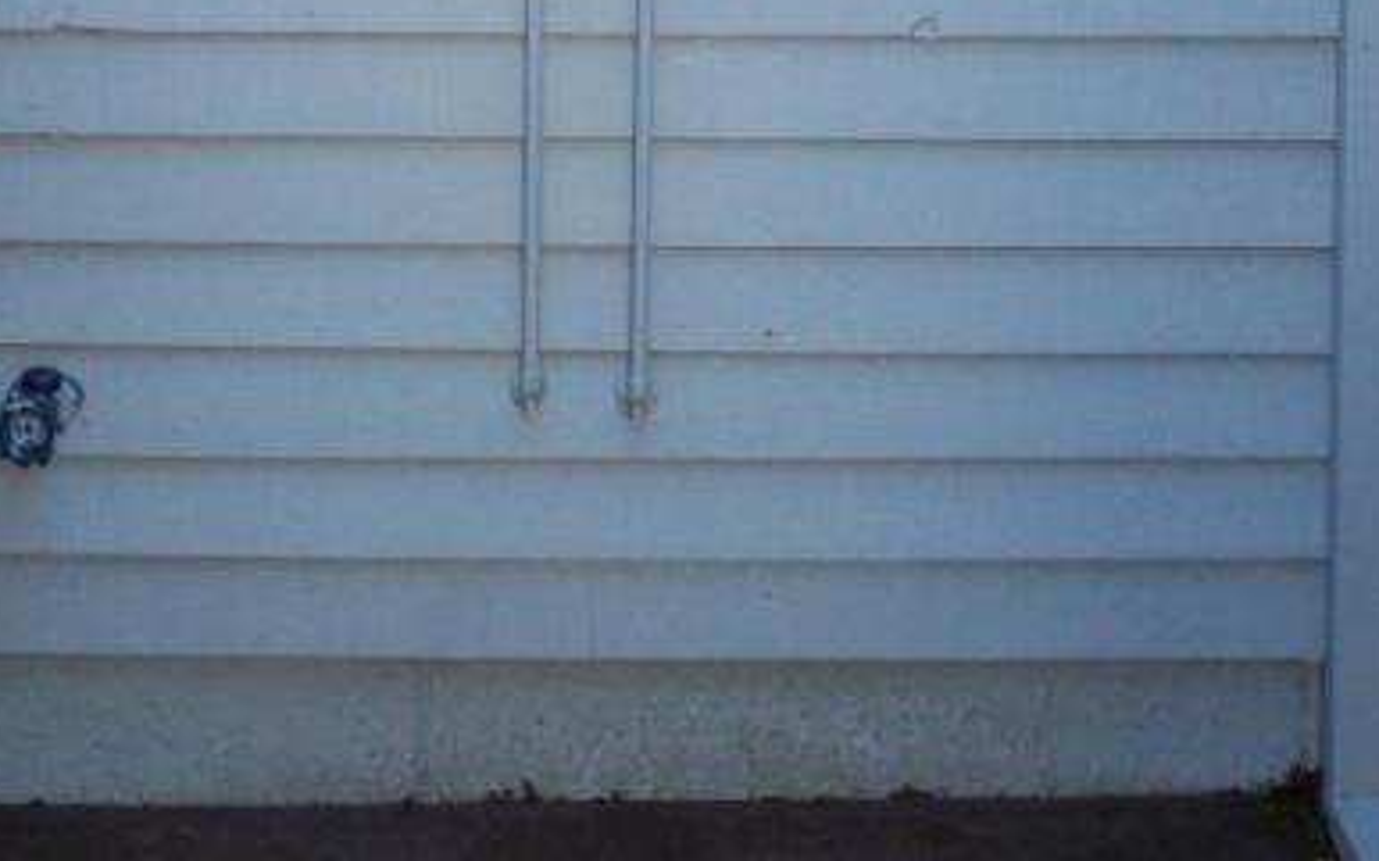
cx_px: 602
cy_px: -506
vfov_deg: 16.0
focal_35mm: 73
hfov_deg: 28.2
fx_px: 2743
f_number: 6.3
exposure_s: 1/200
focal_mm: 24
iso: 1600
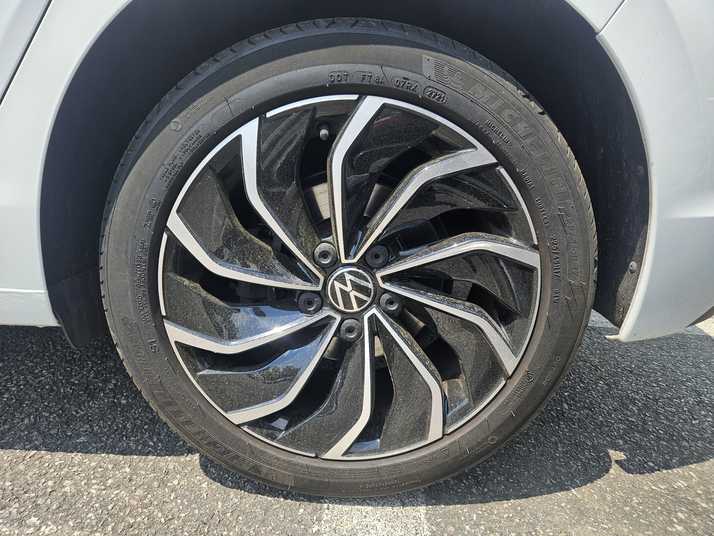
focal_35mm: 23
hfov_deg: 73.9
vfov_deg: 58.9
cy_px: 268
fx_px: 474
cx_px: 357
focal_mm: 5.4
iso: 25
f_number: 1.8
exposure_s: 1/705
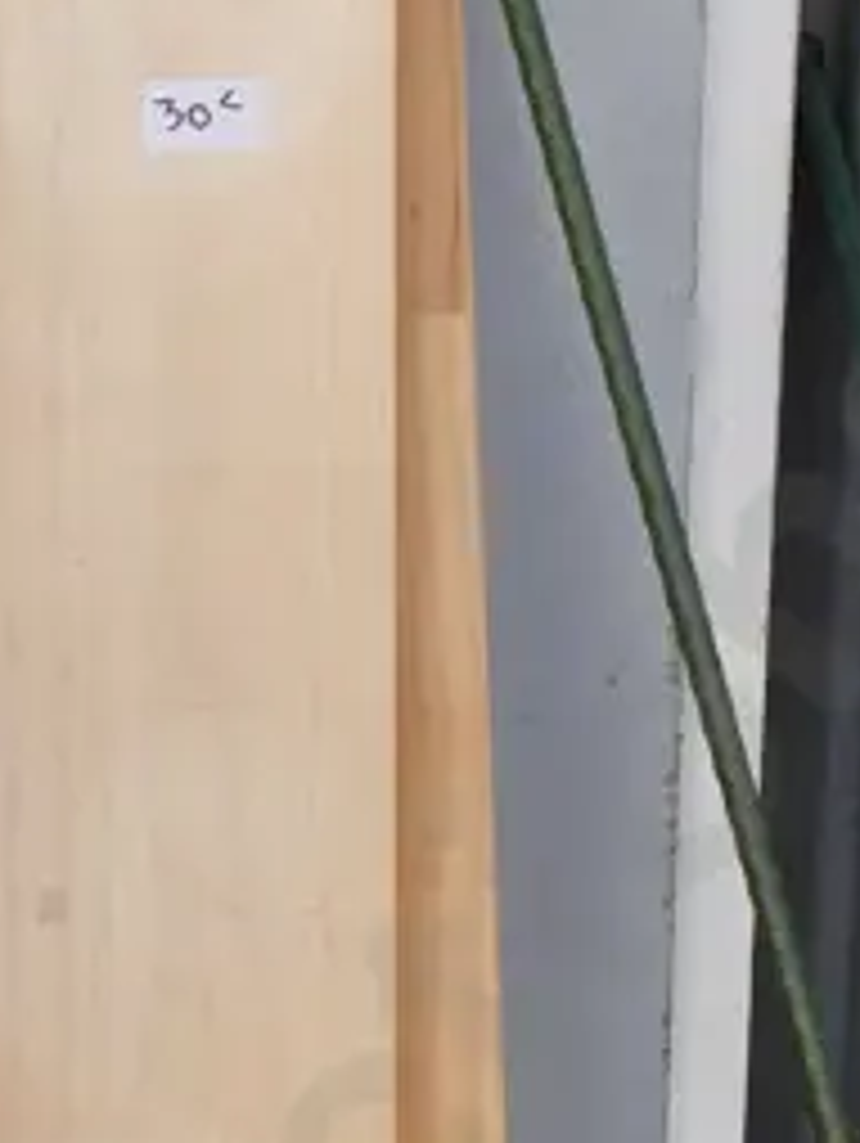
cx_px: 268
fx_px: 4266
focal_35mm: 129
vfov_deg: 14.8
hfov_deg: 11.5
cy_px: 1310
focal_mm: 16
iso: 200
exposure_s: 1/250
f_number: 5.6
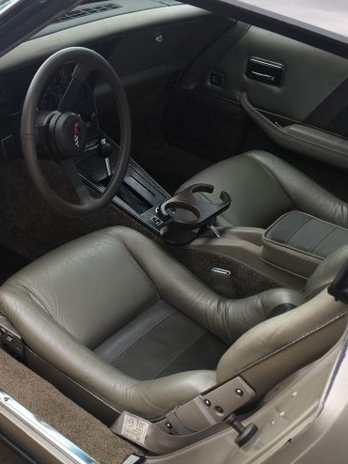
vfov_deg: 40.4
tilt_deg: -33.6
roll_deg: -2.4
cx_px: 65
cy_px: 253
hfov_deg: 30.1
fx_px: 631
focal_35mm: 47
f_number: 2.2
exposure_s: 1/172
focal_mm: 4.15
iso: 25
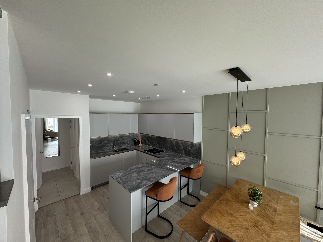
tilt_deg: -1.7
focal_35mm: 14
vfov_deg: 85.7
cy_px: 121
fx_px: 131
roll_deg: -0.4
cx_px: 162
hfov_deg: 102.1
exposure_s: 1/100
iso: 50
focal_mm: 2.22
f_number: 2.2
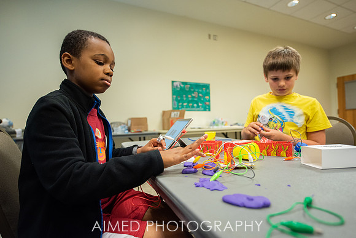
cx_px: 178
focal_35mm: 20
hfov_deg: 84.0
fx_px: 198
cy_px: 119
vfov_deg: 62.0
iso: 1000
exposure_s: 1/250
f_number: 2.8
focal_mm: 20
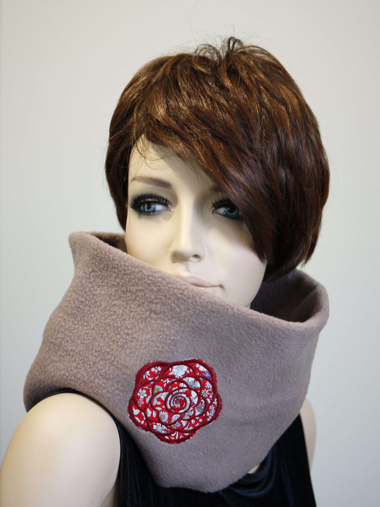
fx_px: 878
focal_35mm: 60
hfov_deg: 24.4
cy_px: 254
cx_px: 190
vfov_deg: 32.2
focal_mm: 30
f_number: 2.8
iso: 800
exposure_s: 1/60
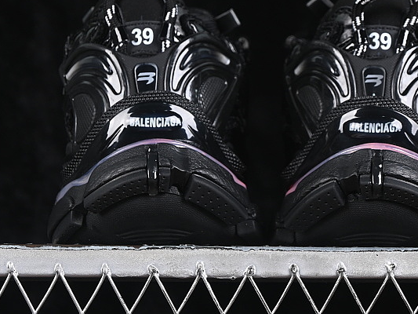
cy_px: 71
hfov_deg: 13.5
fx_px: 1763
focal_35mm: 146
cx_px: 274
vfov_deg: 10.1
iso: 160
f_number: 6.3
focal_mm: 50
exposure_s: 1/60
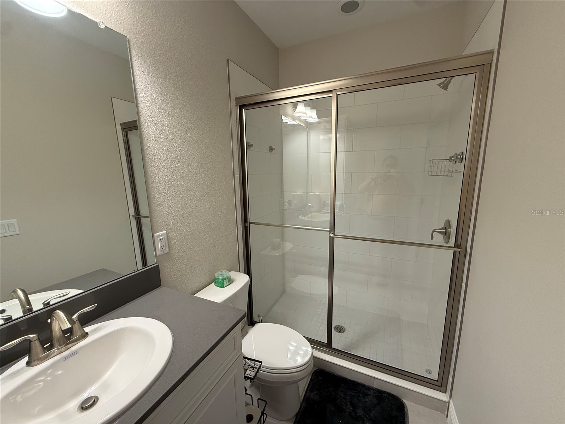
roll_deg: +0.8
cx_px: 282
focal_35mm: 14
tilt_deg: -8.5
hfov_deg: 102.1
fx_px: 229
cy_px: 212
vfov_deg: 85.7
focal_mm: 2.22
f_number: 2.2
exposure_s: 1/120
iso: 250
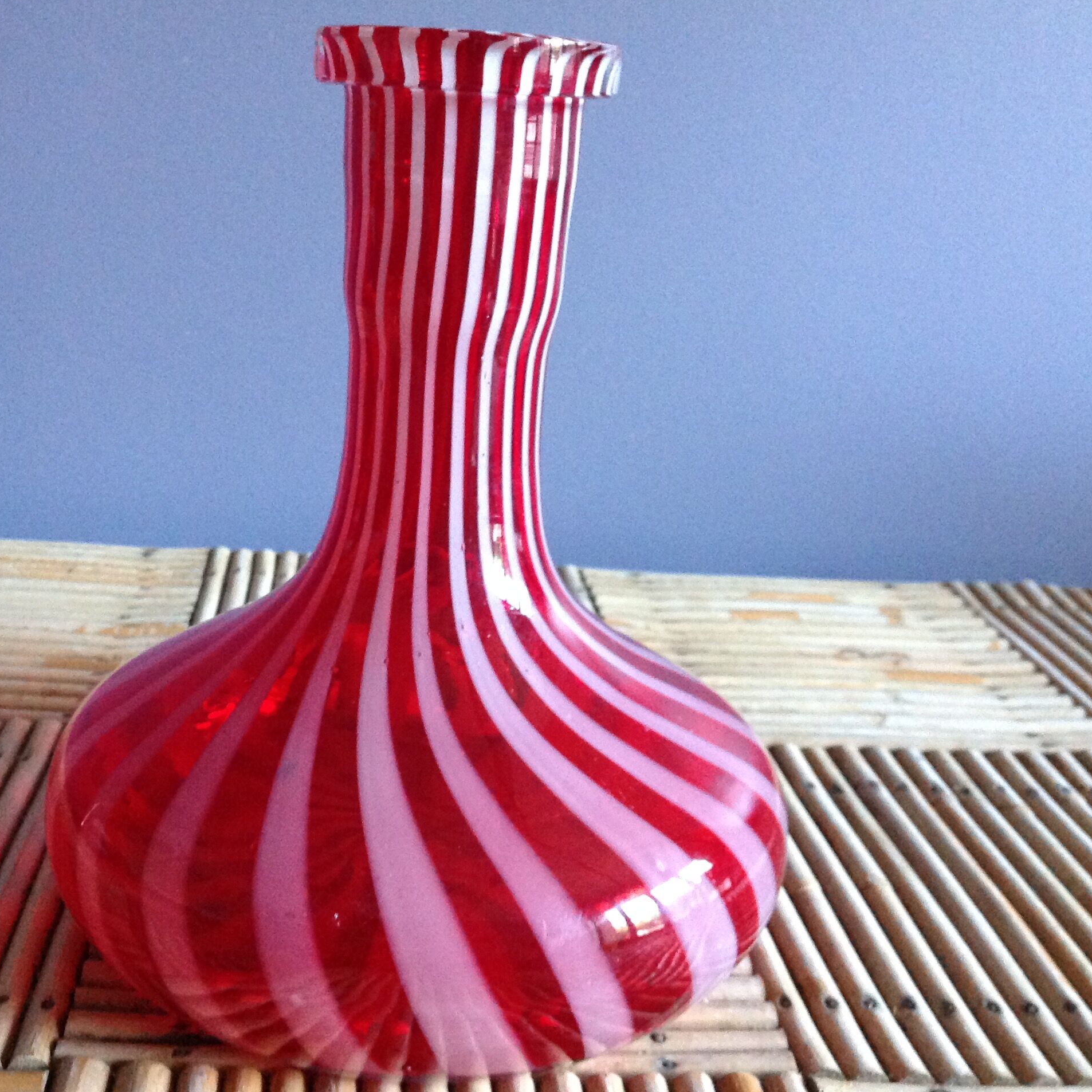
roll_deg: -3.7
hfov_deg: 39.9
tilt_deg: -16.8
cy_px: 540
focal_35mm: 42
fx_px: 1499
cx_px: 453
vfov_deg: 40.0
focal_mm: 4.28
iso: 500
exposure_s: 1/15
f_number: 2.4
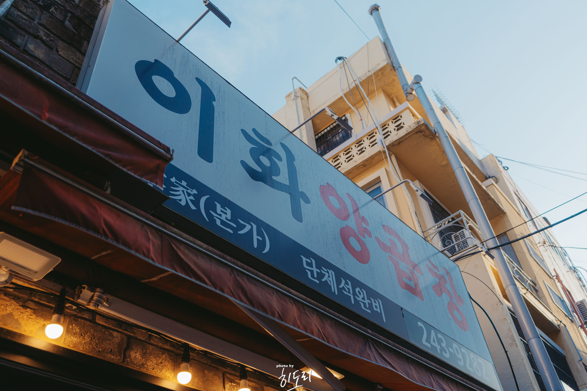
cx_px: 294
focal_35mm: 34
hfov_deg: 55.8
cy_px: 184
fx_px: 554
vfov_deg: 38.9
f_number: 4
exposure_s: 1/500
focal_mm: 31
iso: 100
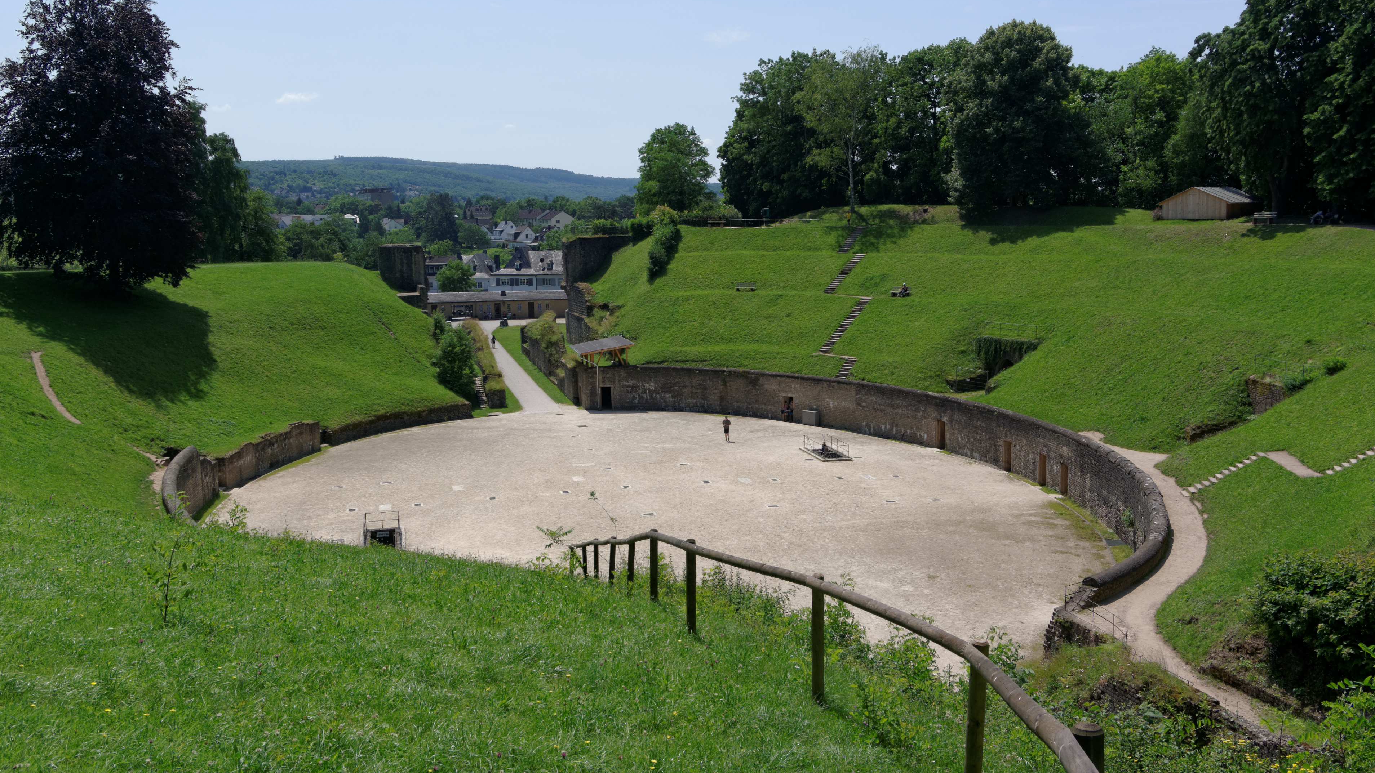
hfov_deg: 58.7
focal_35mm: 34
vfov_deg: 35.1
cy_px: 365
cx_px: 686
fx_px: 1223
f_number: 11
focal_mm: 21
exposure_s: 1/180
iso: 100
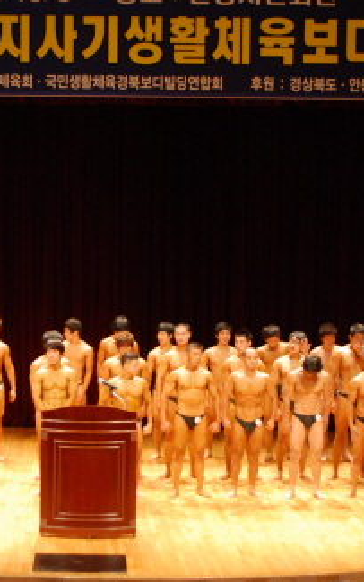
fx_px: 1318
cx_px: 75
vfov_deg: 24.9
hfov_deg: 15.6
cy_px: 274
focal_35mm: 83
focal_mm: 32
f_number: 5
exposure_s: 1/20
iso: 800
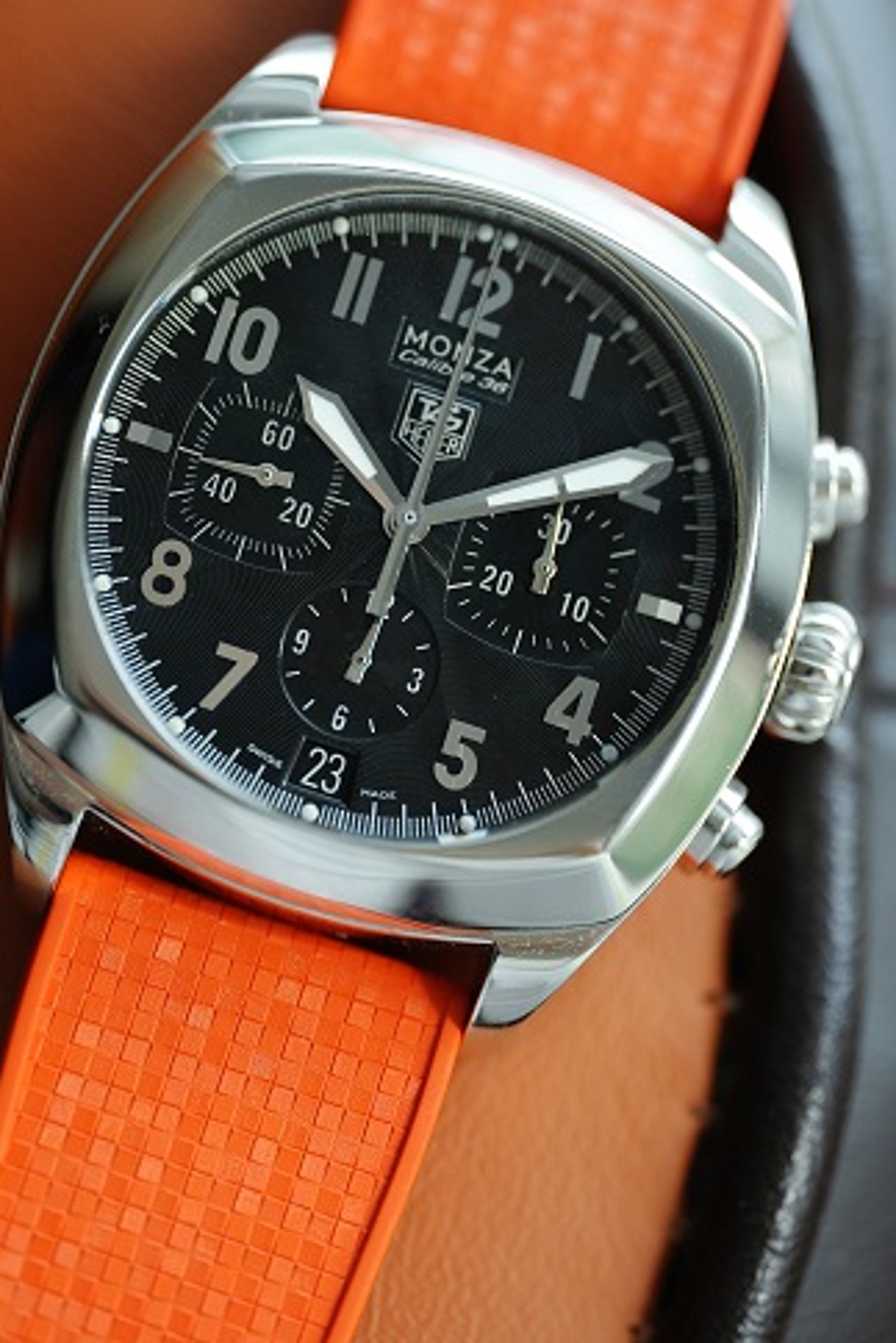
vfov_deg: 13.7
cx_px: 420
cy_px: 512
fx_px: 5596
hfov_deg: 9.2
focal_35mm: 150
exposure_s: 1/250
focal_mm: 105
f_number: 2.8
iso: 1250
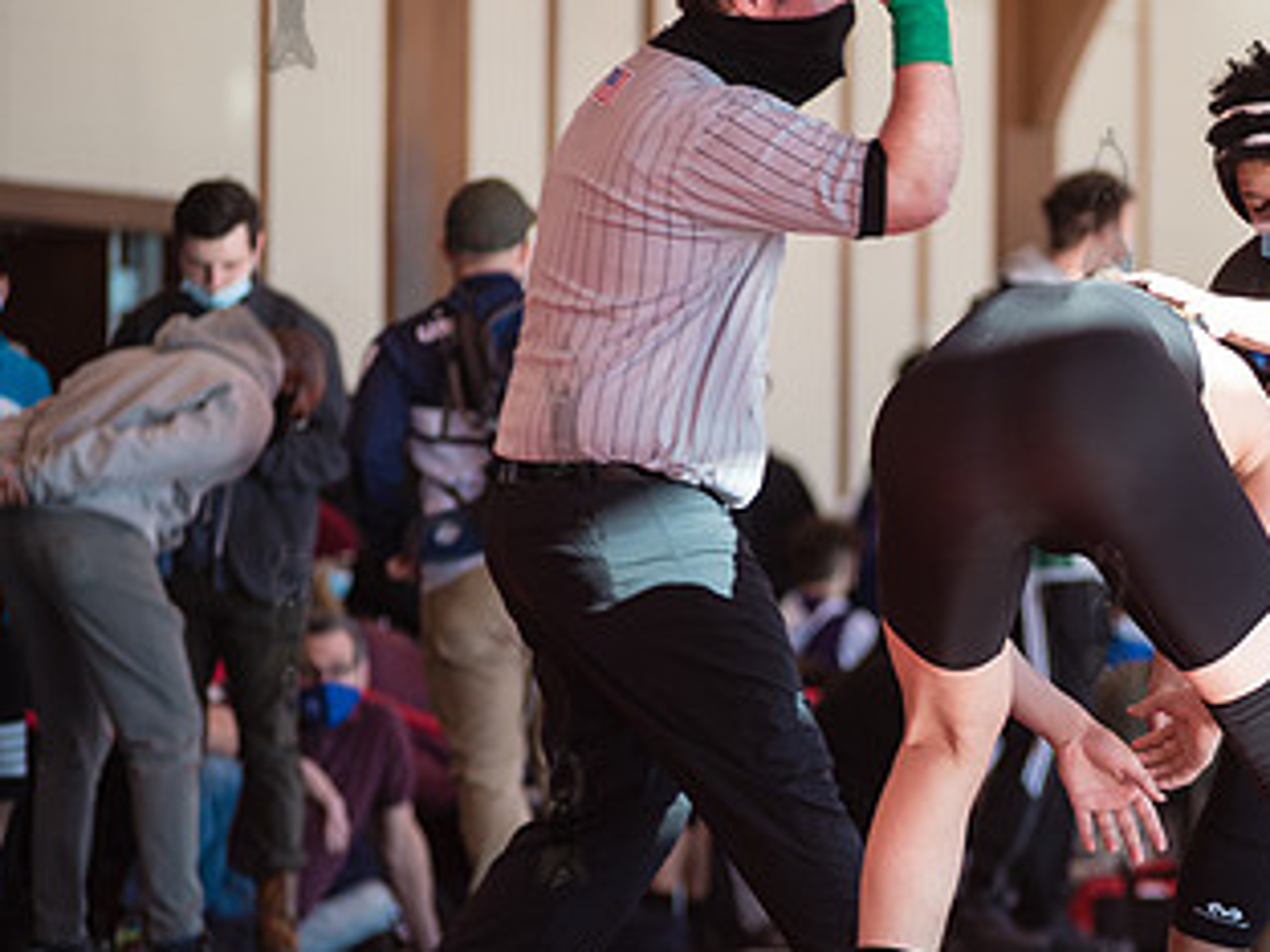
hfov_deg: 6.1
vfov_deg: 4.6
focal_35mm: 325
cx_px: 1303
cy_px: 570
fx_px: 11924
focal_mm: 155
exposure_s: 1/400
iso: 400
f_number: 4
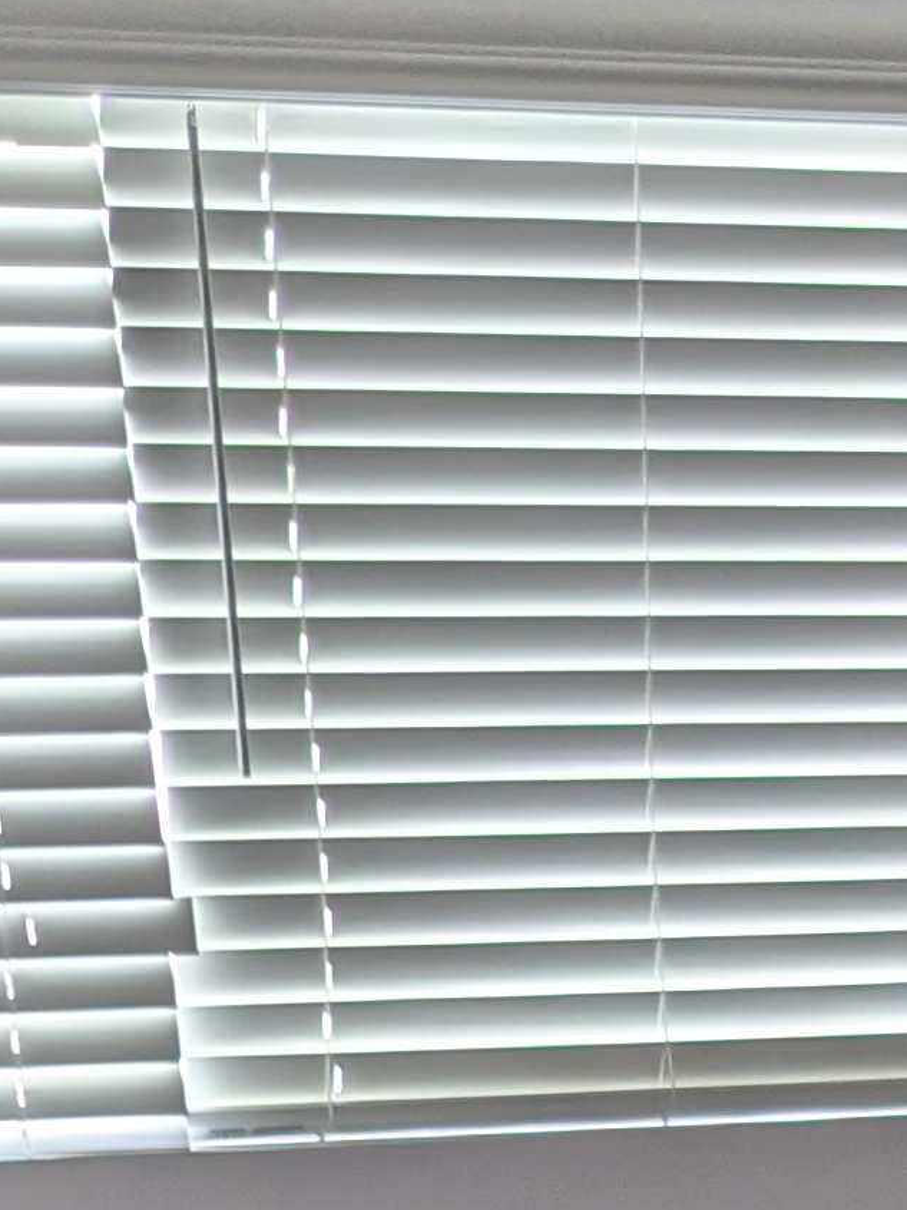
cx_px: 1017
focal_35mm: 129
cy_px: 2462
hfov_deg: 11.3
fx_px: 4507
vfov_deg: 13.1
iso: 60
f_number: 1.73
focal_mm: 4.38
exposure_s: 1/60
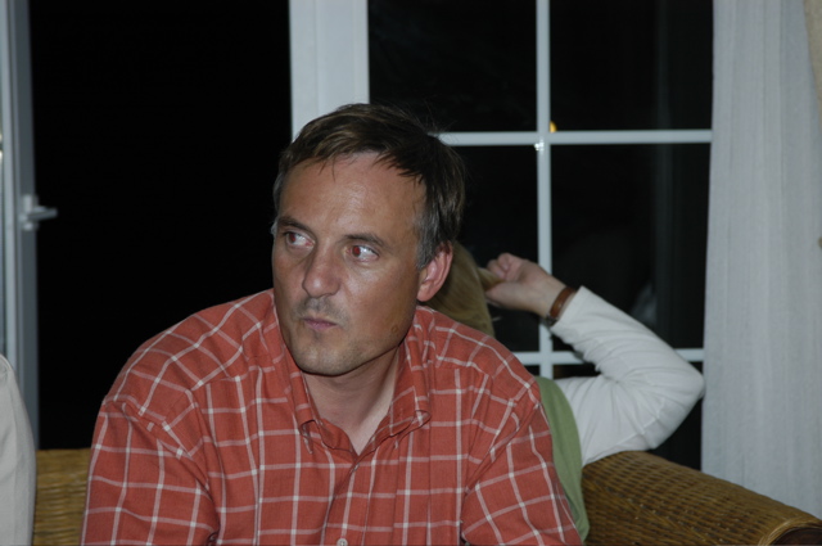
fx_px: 2908
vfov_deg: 10.7
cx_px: 411
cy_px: 273
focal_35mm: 128
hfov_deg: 16.1
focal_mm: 85
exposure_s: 1/60
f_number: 4.5
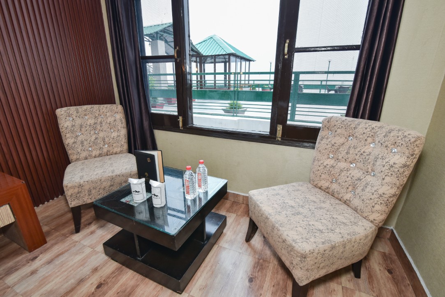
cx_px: 222
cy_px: 148
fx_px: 198
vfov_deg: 73.8
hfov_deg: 96.7
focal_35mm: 16
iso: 800
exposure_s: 1/50
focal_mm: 16
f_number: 8
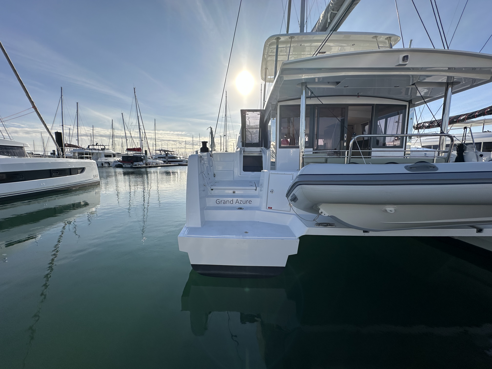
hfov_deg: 102.1
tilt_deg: -5.6
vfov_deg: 85.7
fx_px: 199
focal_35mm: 14
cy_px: 184
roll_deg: -0.1
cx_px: 246
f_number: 2.2
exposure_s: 1/2882
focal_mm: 2.22
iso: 50
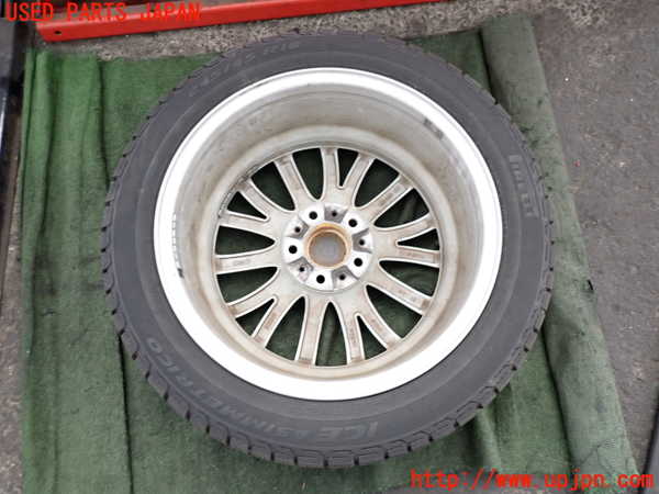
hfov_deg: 69.4
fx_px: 476
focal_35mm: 25
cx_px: 330
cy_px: 247
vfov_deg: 54.9
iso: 320
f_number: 2
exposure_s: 1/30
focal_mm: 4.5
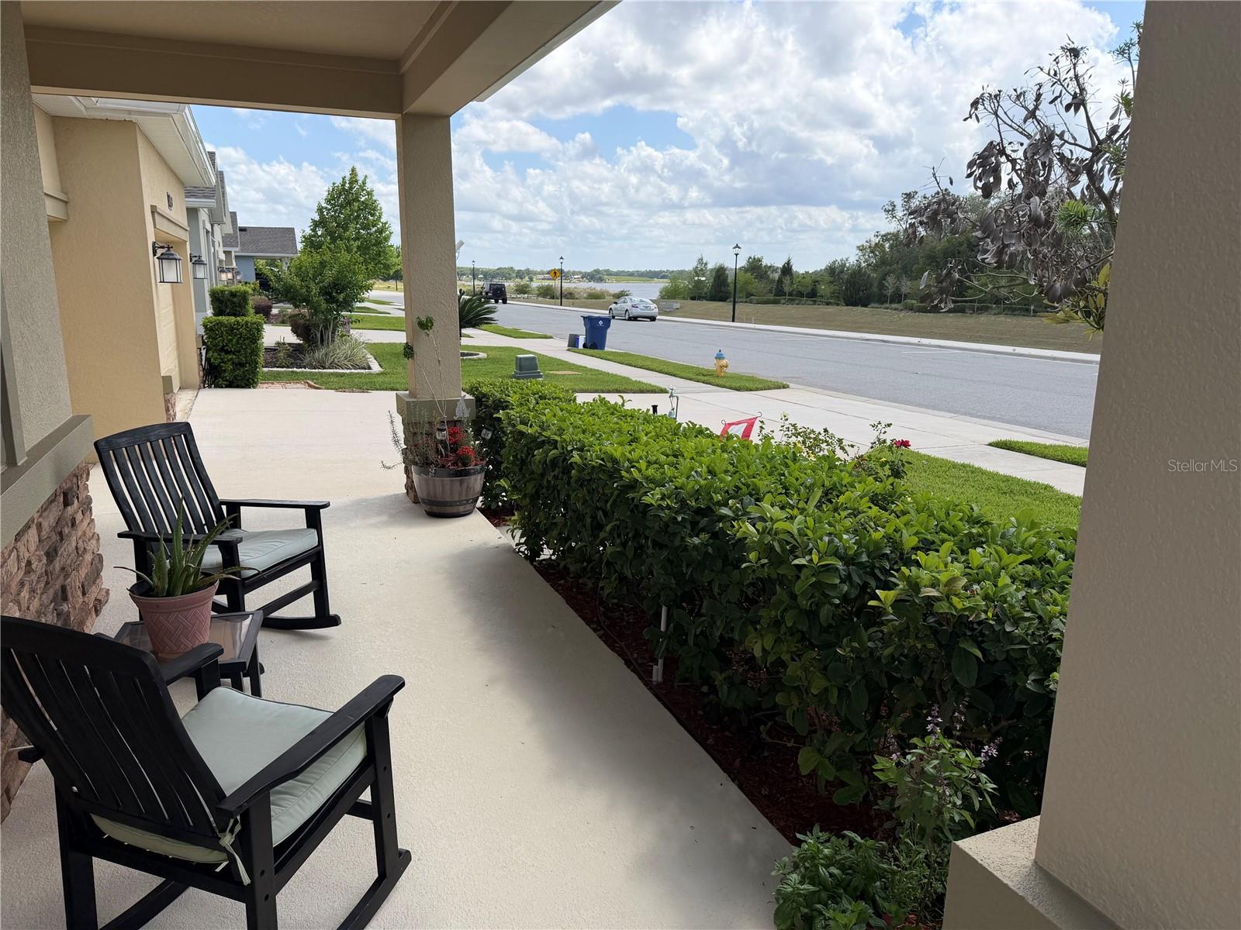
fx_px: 860
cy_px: 465
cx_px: 620
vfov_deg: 56.8
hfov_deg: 71.6
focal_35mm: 24
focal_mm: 6.76
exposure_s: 1/3953
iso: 80
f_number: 1.78
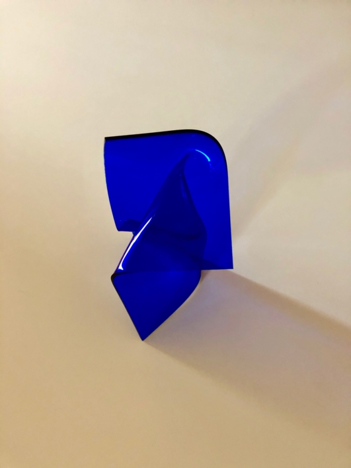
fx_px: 379
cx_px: 176
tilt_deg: -57.2
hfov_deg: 49.7
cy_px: 234
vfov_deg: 63.4
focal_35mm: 28
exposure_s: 1/13
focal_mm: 3.99
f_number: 1.8
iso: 100
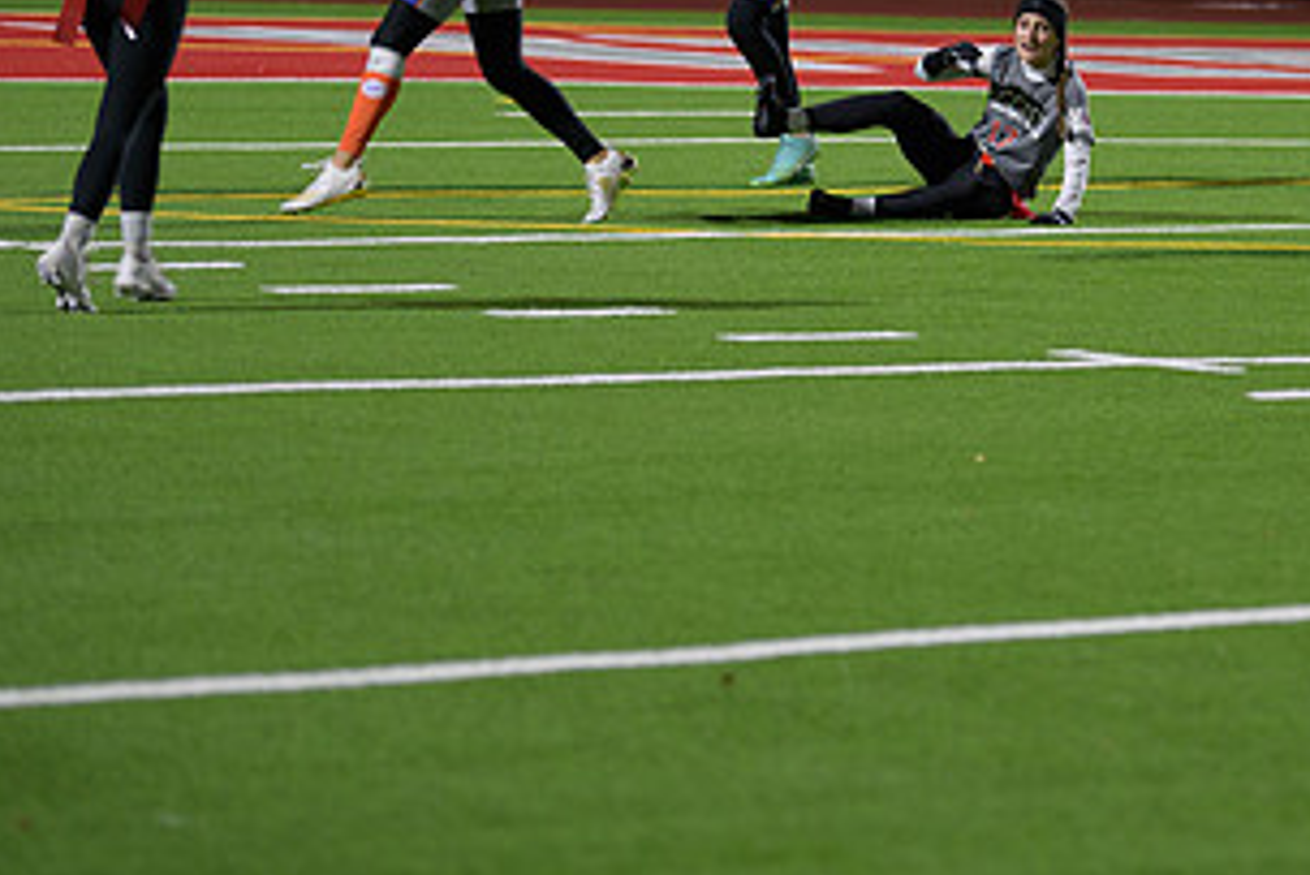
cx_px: 892
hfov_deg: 9.0
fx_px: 8337
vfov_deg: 6.0
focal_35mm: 229
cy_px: 54
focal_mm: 120
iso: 800
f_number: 2.8
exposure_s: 1/200
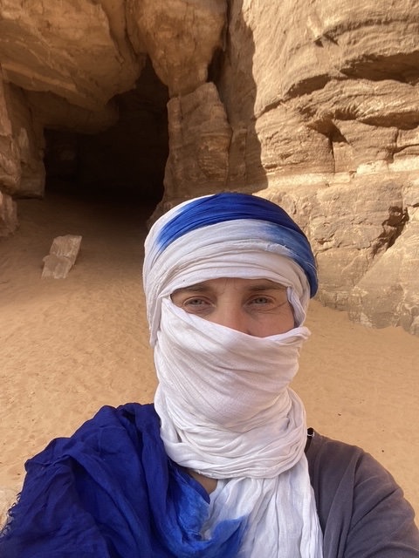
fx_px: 484
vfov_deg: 60.0
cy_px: 279
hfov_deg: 46.8
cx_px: 210
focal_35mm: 30
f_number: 2.2
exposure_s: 1/505
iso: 25
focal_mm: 2.71
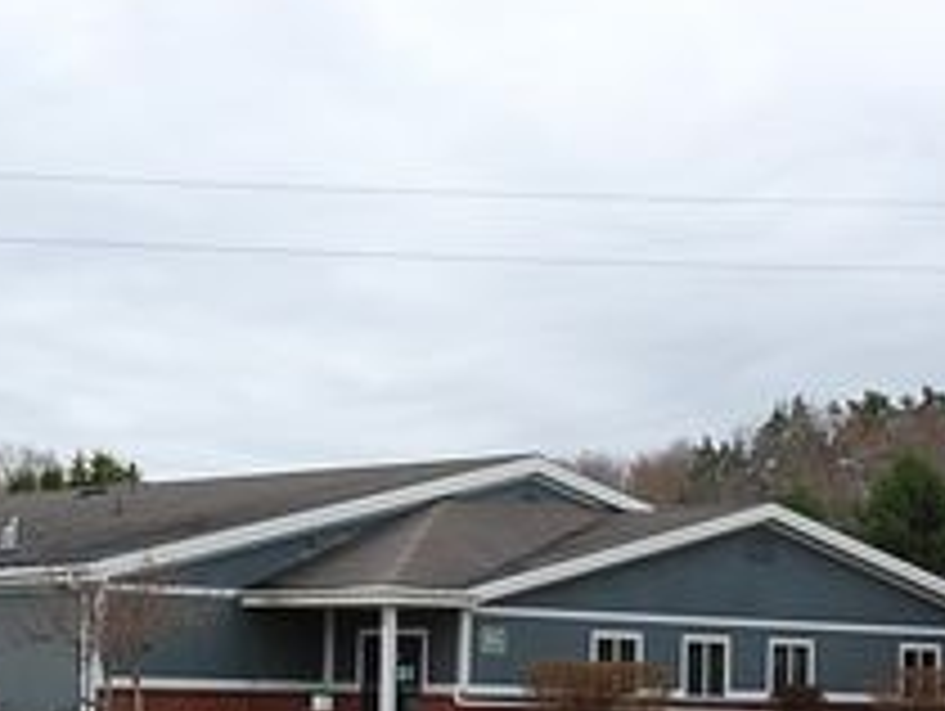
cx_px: 405
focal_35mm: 96
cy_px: 616
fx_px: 2624
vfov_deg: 15.3
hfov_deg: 20.4
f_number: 8
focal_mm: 28
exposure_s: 1/250
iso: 200
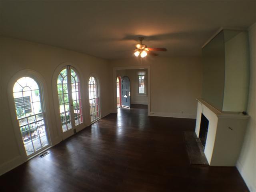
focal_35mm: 29
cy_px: 96
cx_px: 128
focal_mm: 4.15
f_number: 2.2
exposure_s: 1/30
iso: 100
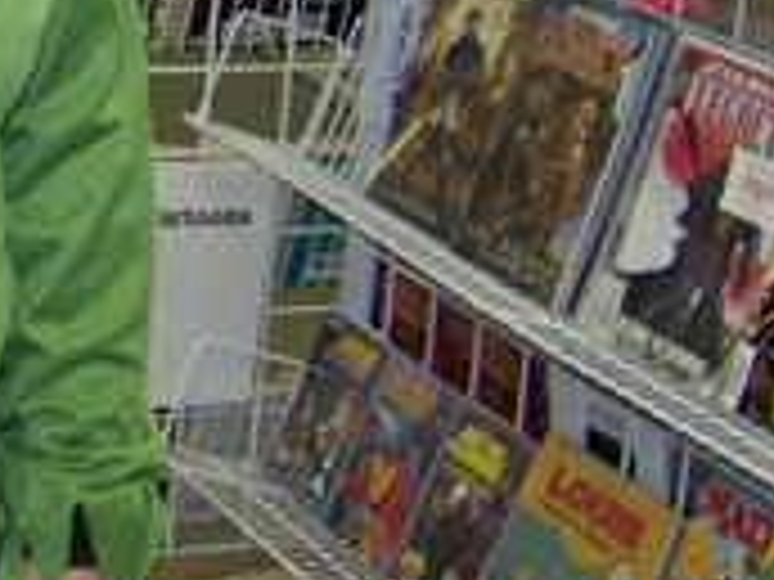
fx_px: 2862
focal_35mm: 128
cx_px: -200
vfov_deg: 11.4
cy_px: -117
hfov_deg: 14.8
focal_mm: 5.85
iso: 200
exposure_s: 1/30
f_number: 2.8
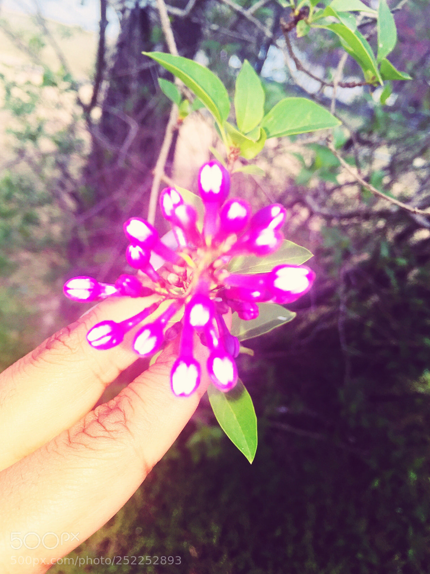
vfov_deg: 60.0
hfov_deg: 46.8
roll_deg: -18.4
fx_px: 497
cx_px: 210
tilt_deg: -23.9
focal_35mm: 30
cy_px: 293
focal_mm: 4.15
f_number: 2.2
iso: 40
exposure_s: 1/120
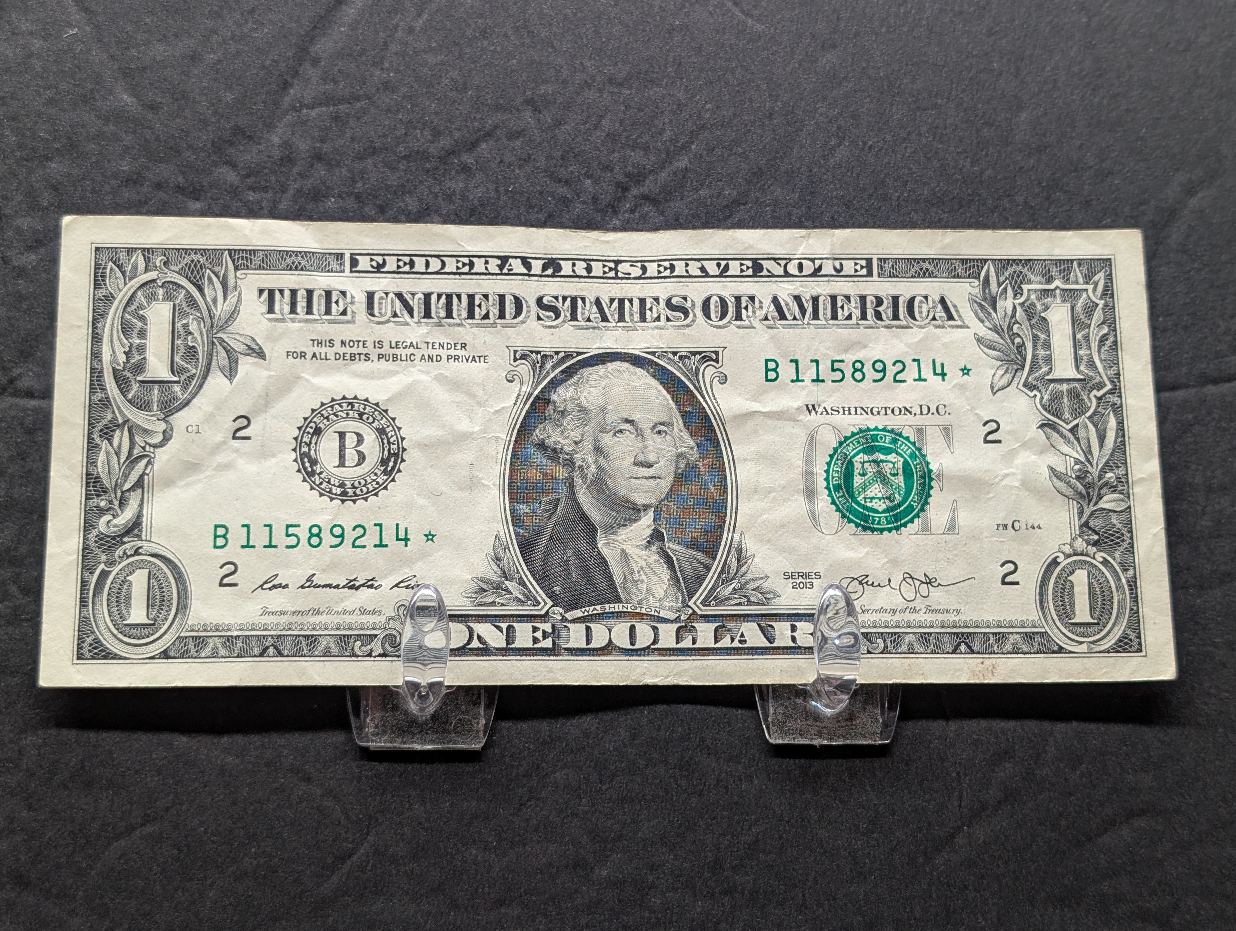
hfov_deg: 38.9
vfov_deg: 29.7
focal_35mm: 49
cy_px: 466
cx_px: 618
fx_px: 1752
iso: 30
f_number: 1.68
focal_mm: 6.9
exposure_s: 1/35.5
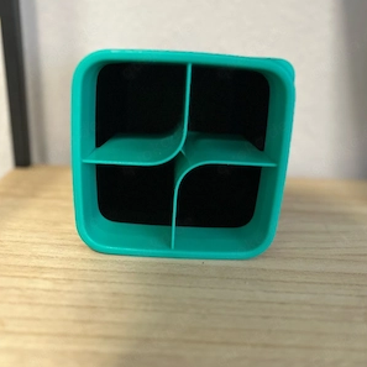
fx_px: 372
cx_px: 184
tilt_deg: -20.0
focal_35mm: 31
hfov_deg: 52.5
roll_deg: -4.1
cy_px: 161
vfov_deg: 52.4
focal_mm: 5.7
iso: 400
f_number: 1.5
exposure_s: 1/50
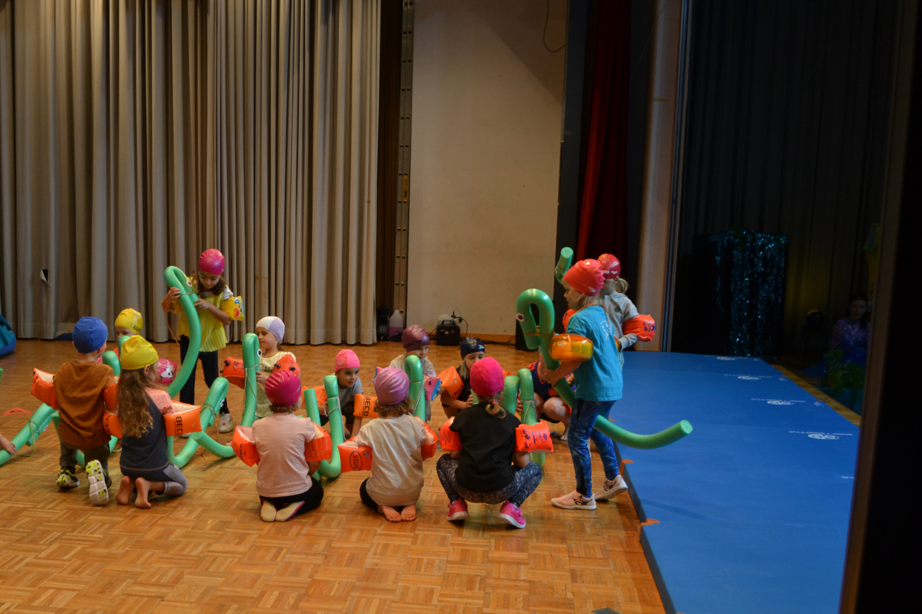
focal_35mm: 39
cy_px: 393
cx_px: 335
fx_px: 999
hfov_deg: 49.0
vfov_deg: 34.0
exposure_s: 1/125
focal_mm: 20
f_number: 5.6
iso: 400
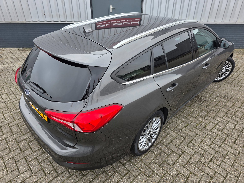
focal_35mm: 23
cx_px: 122
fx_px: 162
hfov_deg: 73.9
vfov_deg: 58.9
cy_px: 92
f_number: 1.7
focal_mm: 6.3
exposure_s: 1/180
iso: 80
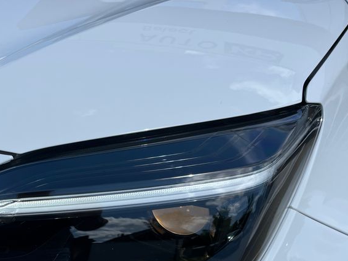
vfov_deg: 29.6
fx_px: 473
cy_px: 235
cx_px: 66
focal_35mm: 47
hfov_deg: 38.8
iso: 50
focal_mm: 5.1
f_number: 1.6
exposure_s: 1/4854
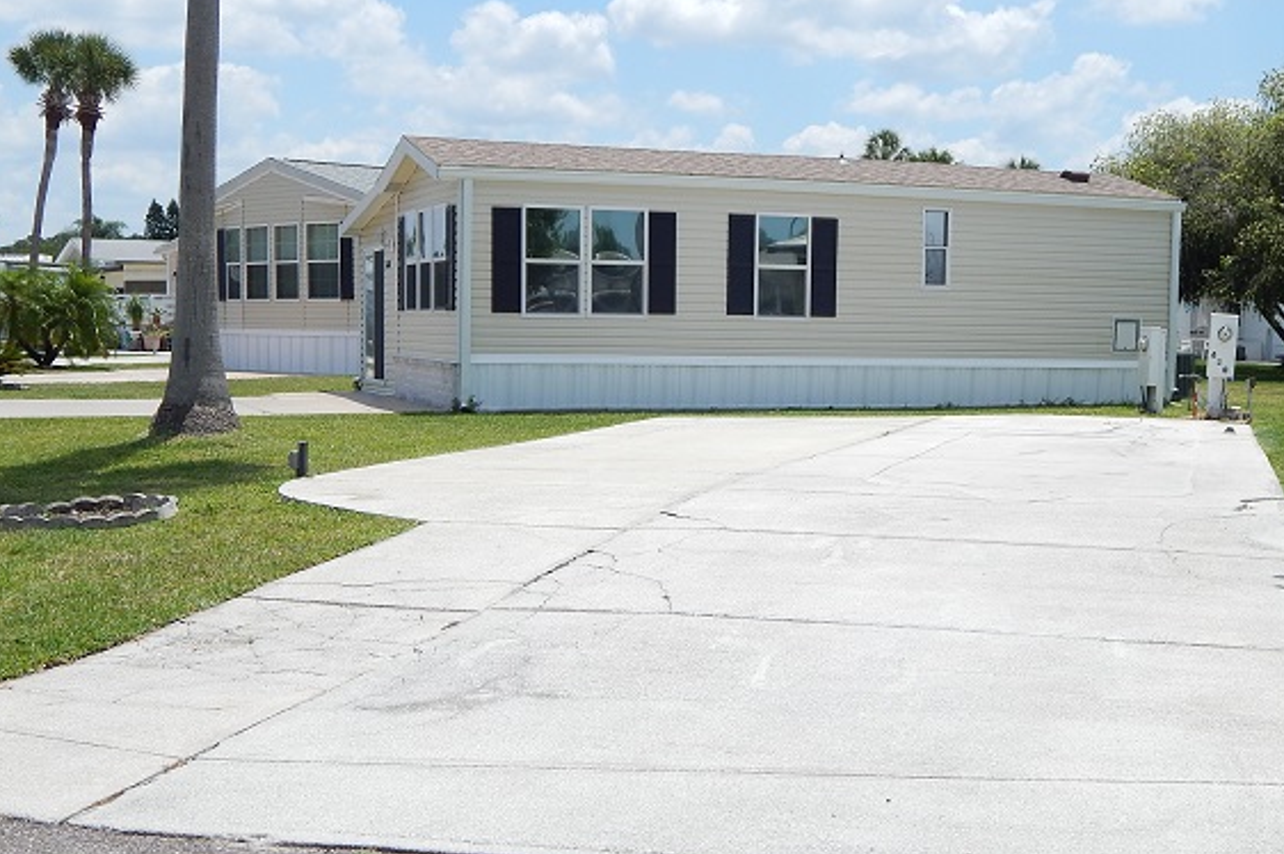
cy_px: 480
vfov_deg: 25.9
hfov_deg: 38.1
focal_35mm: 52
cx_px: 723
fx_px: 1854
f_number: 7.1
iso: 125
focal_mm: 7.7
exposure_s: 1/400
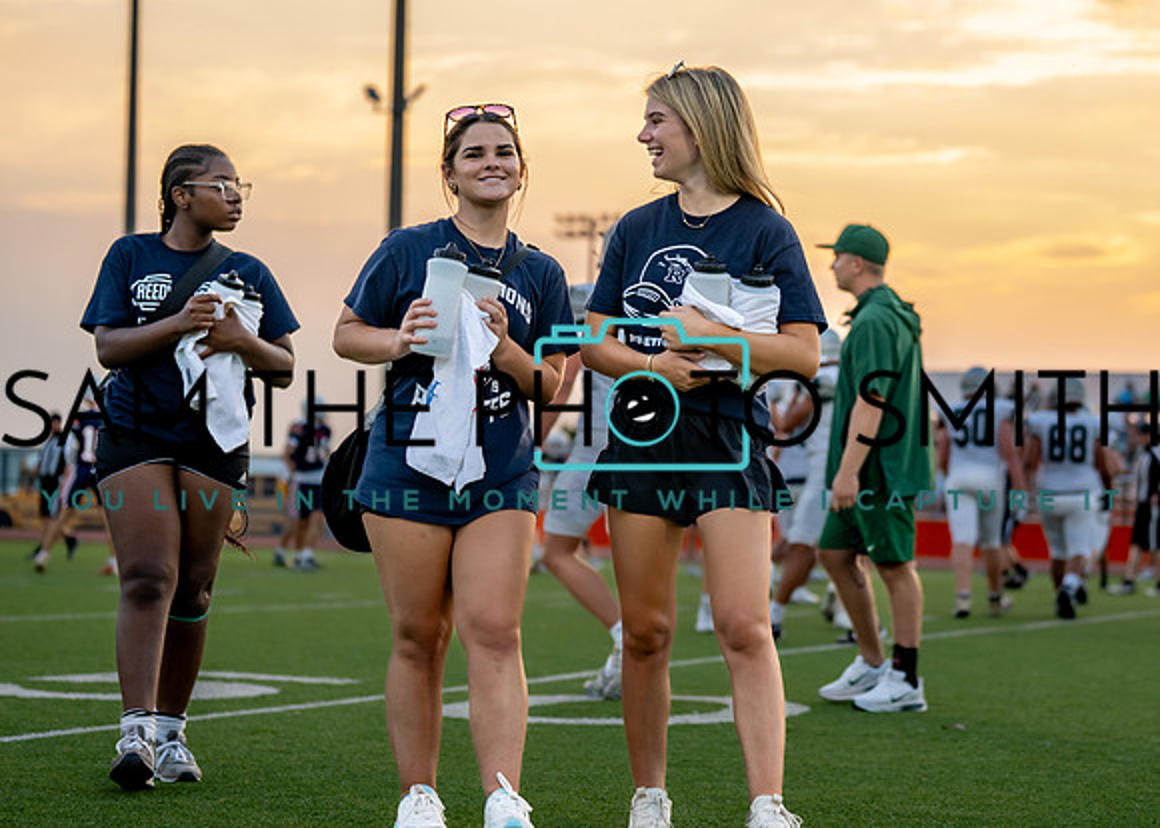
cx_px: 610
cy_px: 320
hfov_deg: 21.7
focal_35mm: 92
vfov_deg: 15.6
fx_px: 3028
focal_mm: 70
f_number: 2.8
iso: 640
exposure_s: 1/640
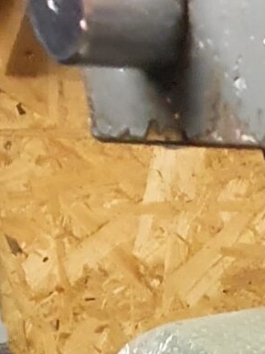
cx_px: 830
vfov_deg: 10.2
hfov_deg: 7.5
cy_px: 797
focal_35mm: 172
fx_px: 1757
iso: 640
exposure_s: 1/50
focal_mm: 4.32
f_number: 2.4
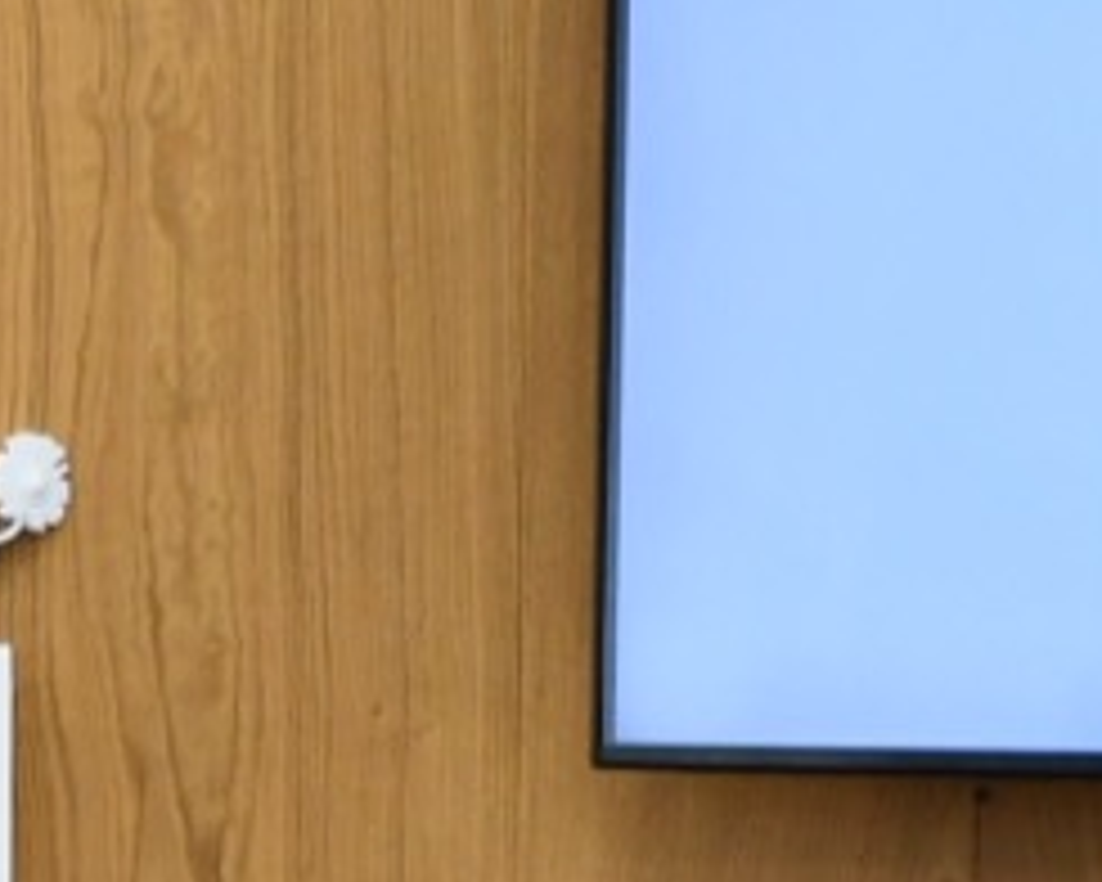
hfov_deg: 6.3
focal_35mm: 306
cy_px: 1622
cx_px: 729
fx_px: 9980
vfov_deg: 5.0
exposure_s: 1/250
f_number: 4
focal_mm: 27
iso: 640
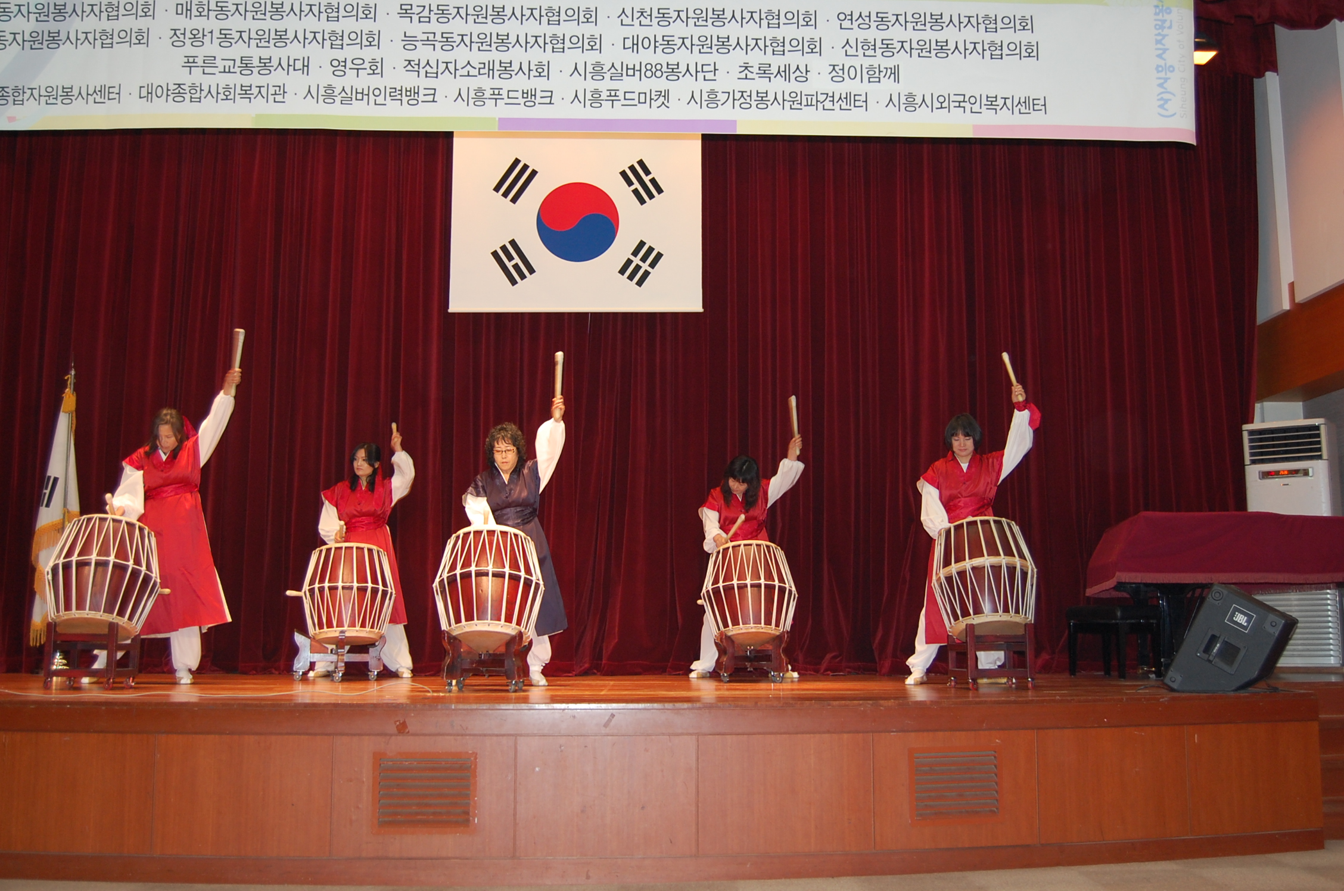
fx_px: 1342
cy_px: 446
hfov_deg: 53.2
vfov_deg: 36.7
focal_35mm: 36
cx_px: 672
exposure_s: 1/60
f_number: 4
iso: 500
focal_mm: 24
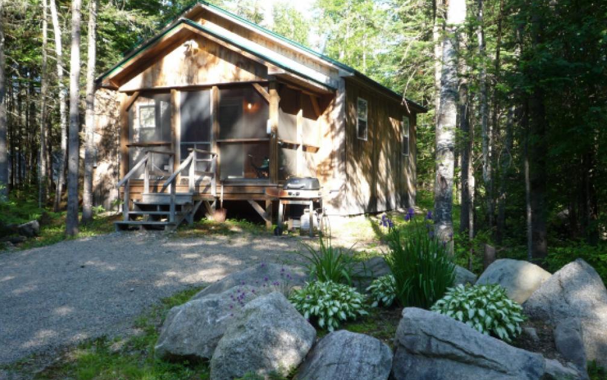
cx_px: 310
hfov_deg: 50.4
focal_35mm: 39
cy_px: 203
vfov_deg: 32.8
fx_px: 645
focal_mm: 6.3
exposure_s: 1/100
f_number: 3.8
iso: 100
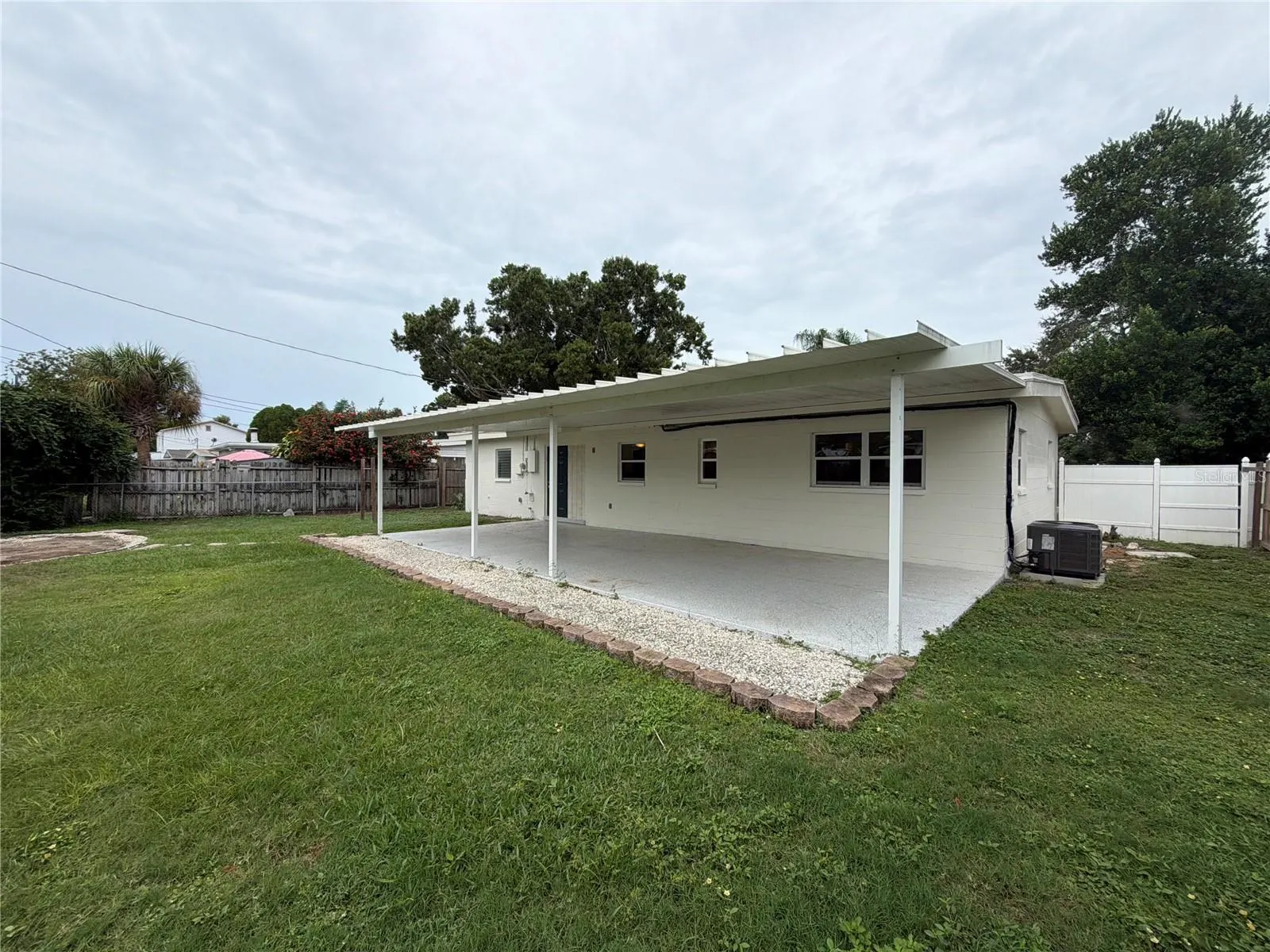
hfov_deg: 102.1
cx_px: 635
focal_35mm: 14
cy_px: 476
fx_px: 514
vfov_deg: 85.7
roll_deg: -0.2
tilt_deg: -2.2
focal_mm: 2.22
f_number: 2.2
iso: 20
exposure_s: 1/770
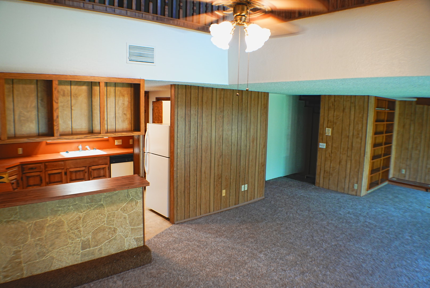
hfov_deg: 60.2
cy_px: 144
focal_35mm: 31
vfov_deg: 42.4
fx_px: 371
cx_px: 215
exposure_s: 1/30
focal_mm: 31
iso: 640
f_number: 5.6
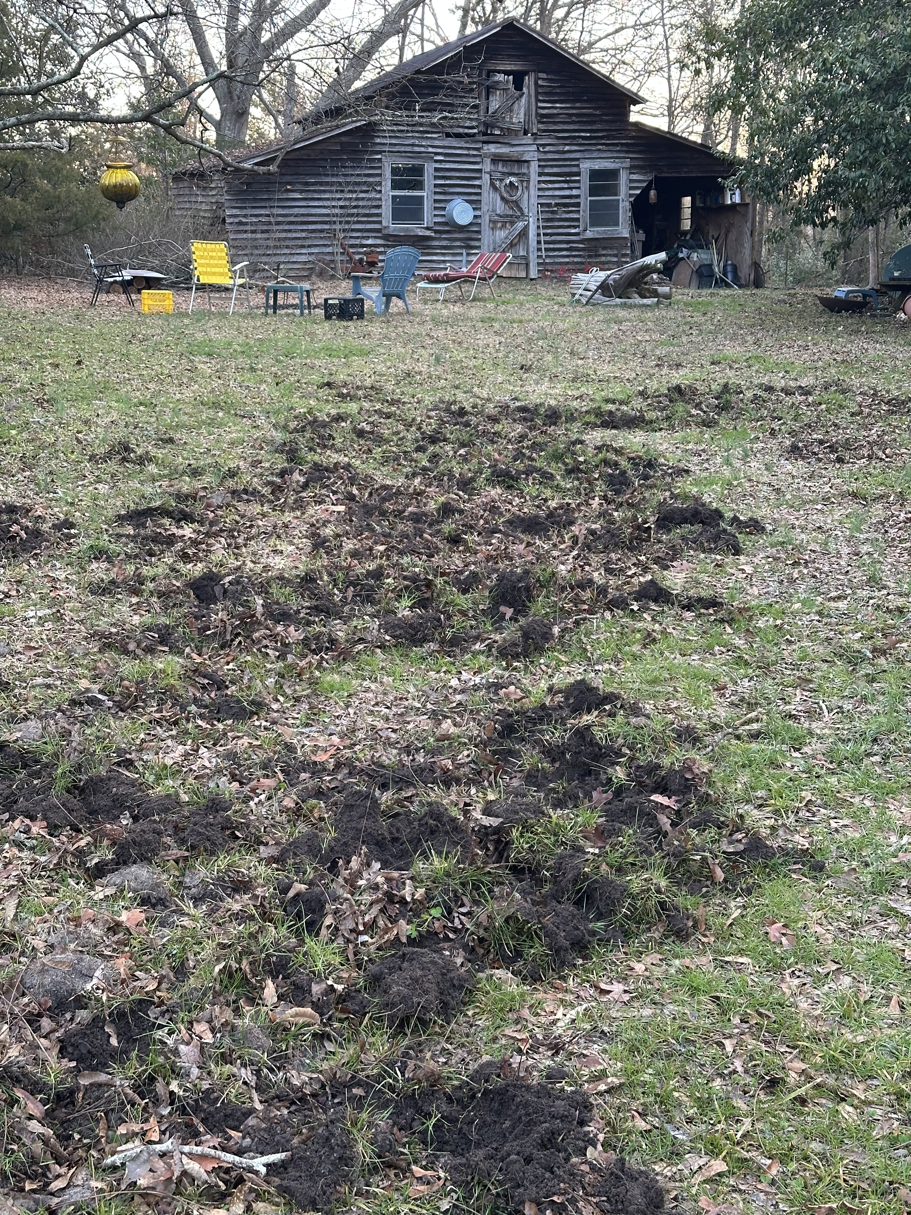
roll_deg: -0.3
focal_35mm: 48
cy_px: 608
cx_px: 456
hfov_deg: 30.3
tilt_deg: -10.8
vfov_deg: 39.7
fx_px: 1684
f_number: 1.78
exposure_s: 1/60
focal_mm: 6.86
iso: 100
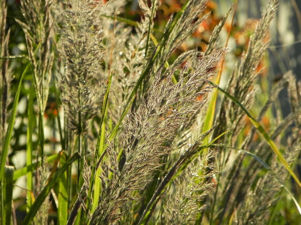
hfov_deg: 4.1
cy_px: 112
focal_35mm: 481
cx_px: 150
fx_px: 4182
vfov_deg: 3.1
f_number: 5
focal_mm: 85.6
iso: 160
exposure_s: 1/500
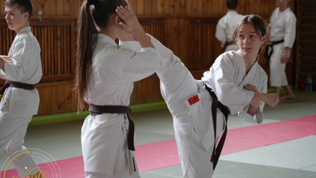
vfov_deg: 10.9
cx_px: 158
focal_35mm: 111
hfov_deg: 19.3
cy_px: 104
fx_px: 930
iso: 1600
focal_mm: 105
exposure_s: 1/160
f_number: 4
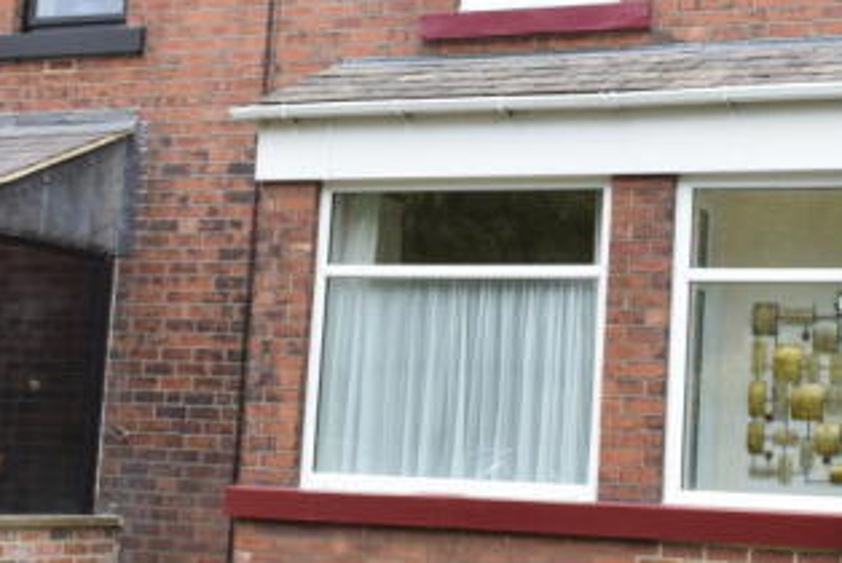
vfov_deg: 18.2
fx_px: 1756
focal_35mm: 75
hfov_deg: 26.2
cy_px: 216
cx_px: 725
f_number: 11
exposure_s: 1/125
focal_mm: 24
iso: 800
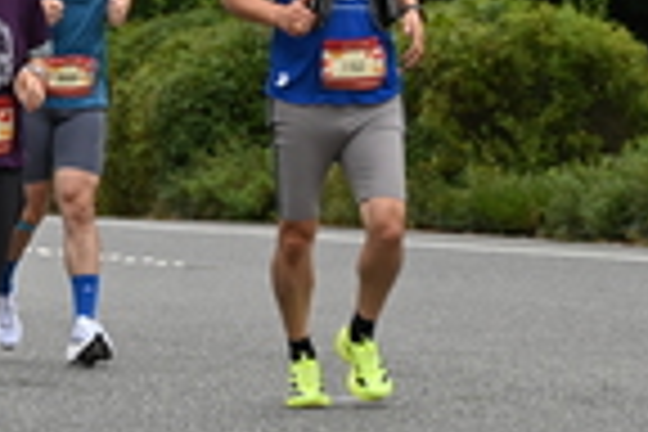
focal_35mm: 348
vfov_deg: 3.9
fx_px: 6264
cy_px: 61
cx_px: 94
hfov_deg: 5.9
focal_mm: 91
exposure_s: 1/200
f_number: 6.3
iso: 400
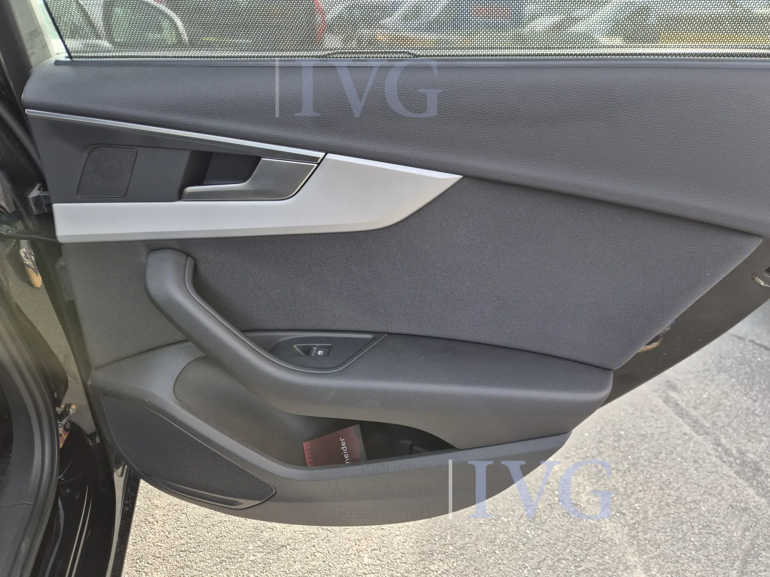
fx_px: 512
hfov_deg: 73.9
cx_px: 385
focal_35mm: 23
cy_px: 288
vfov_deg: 58.9
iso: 64
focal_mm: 5.4
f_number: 1.8
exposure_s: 1/180
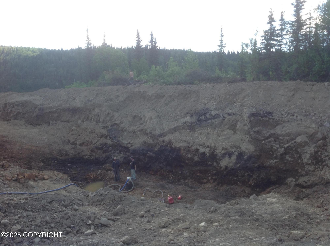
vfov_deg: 40.6
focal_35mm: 35
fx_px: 333
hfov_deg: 52.7
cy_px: 123
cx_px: 165
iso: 50
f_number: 2.4
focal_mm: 4.28
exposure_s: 1/383
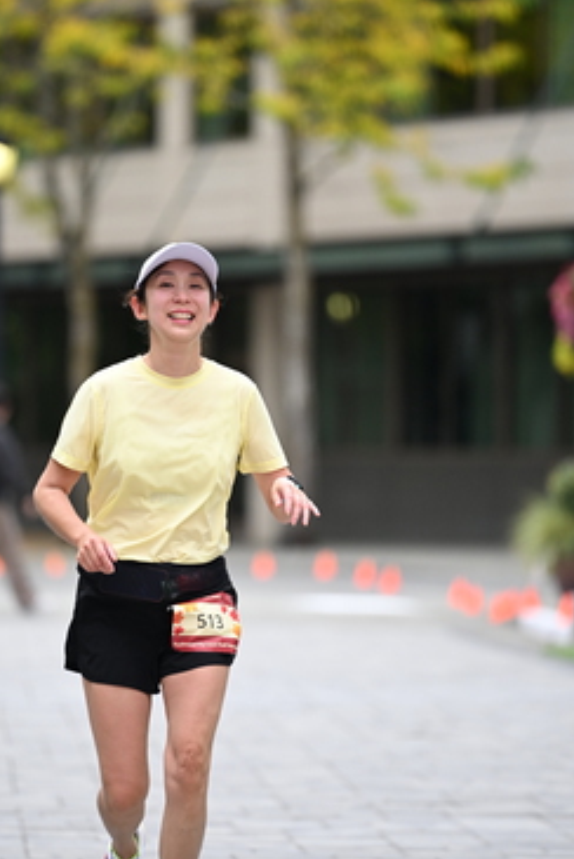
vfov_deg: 6.8
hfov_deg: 4.6
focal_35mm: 301
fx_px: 7185
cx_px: 225
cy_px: 452
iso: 640
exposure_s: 1/2000
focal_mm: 200
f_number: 2.8
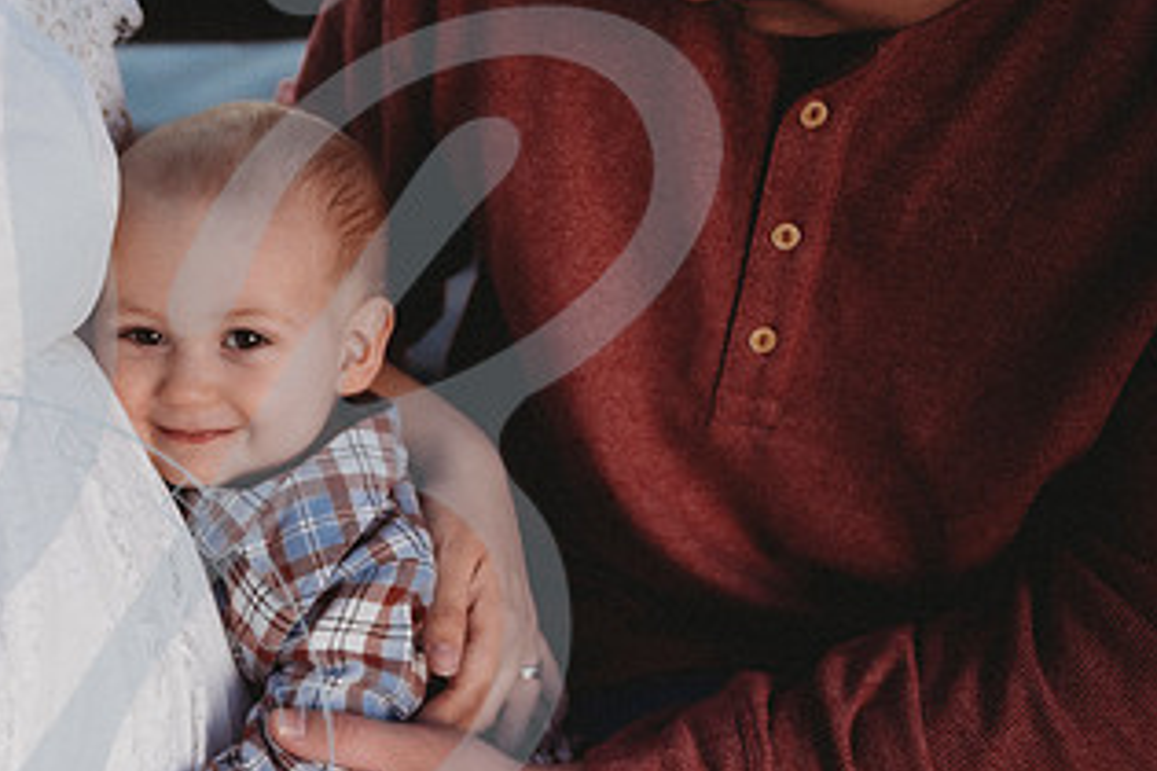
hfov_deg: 32.4
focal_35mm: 59
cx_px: 140
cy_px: 461
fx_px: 1896
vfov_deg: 23.0
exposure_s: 1/500
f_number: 2.8
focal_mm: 32
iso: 100
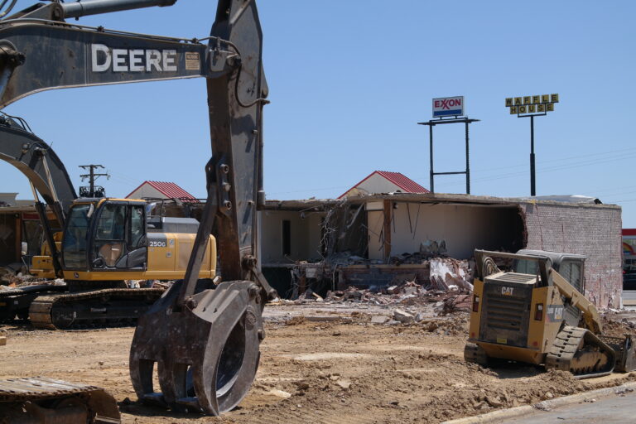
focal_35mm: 77
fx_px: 1360
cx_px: 318
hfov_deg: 26.3
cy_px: 212
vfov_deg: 17.7
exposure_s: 1/320
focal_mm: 50
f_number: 8
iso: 100
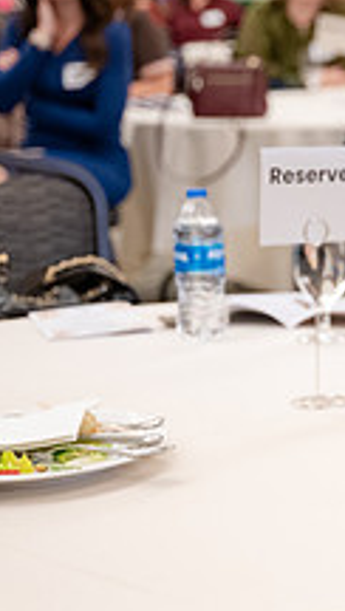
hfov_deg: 9.3
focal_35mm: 121
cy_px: 304
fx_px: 1962
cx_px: 721
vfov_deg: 17.7
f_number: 2.8
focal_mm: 42
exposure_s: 1/250
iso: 3200
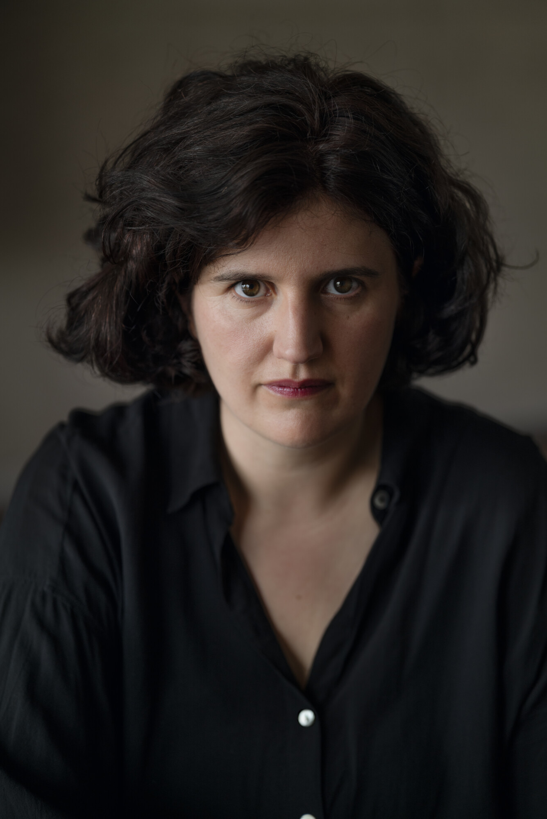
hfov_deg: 15.2
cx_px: 274
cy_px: 410
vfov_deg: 22.6
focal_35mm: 90
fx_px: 2049
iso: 100
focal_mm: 90
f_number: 2.2
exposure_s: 1/200
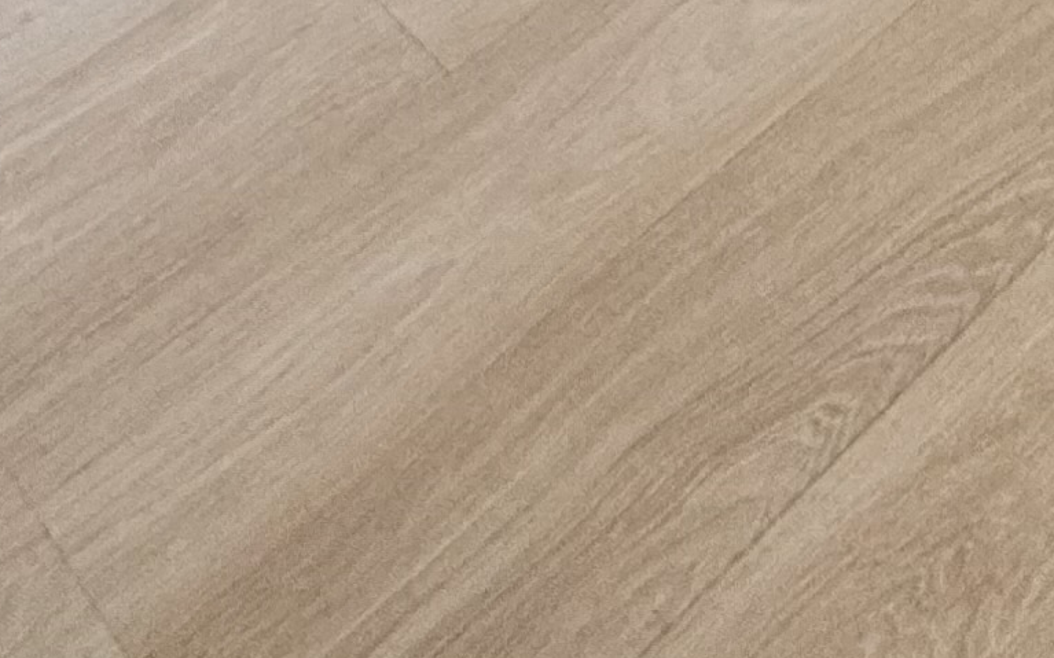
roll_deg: +0.4
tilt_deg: -22.6
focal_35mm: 78
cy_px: -1050
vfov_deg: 12.2
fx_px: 2240
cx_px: 749
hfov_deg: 26.2
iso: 50
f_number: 2.2
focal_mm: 2.22
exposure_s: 1/99
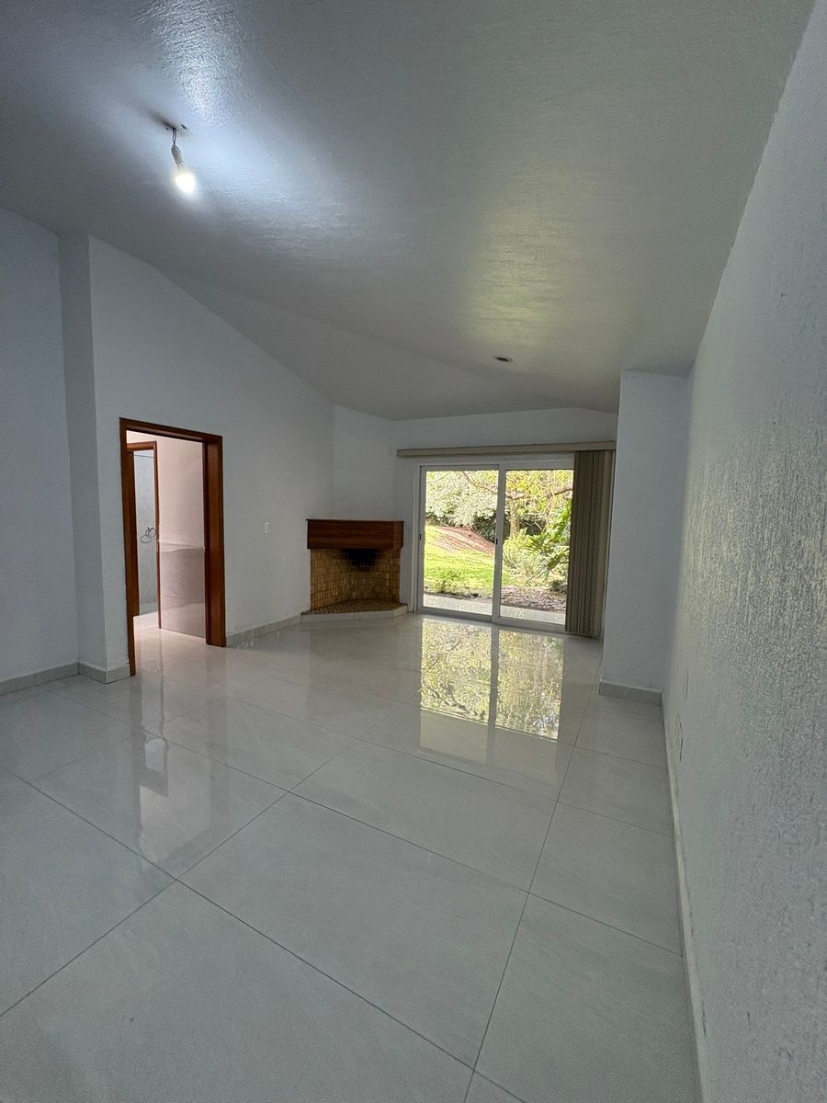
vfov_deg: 102.1
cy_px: 552
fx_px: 446
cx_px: 414
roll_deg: -1.6
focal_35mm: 14
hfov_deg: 85.7
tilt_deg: -4.9
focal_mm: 2.22
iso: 250
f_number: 2.2
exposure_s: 1/80
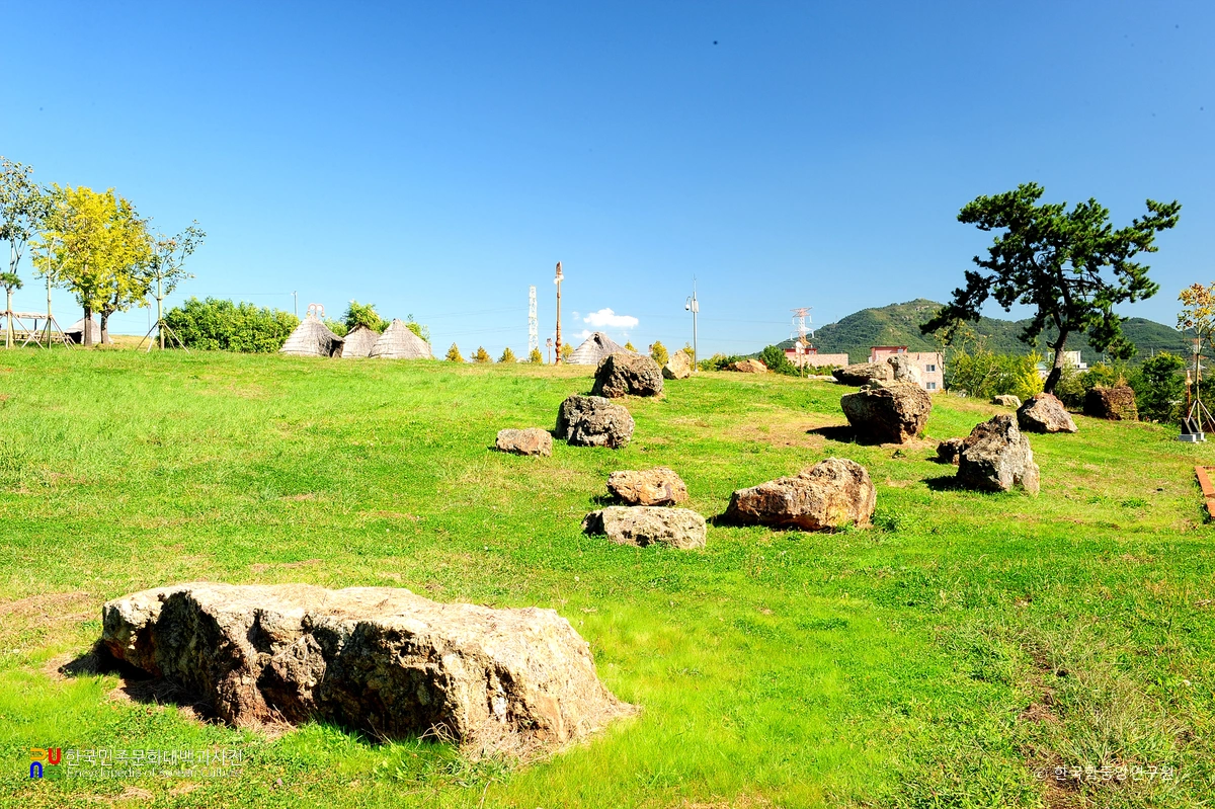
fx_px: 1080
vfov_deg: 41.1
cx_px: 608
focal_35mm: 32
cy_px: 404
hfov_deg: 58.7
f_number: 22
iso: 200
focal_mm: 32
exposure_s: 1/20
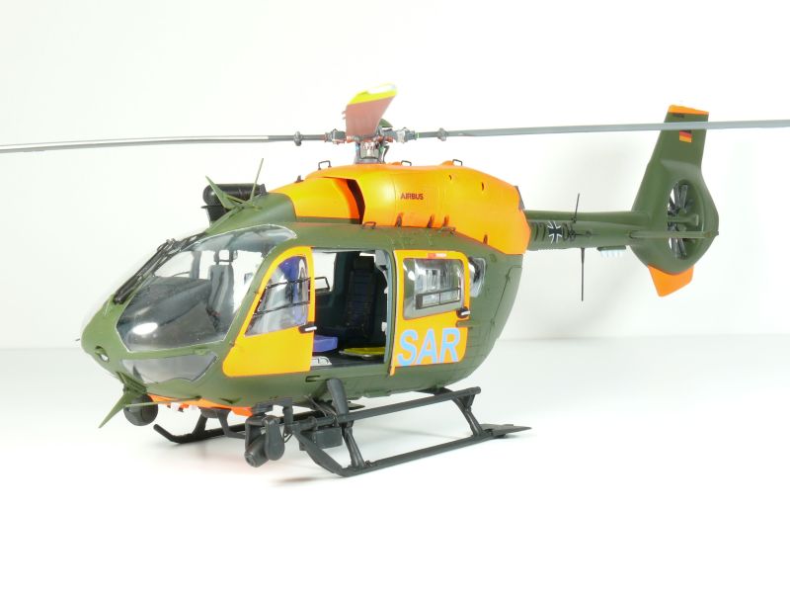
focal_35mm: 54
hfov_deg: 35.5
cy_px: 296
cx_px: 395
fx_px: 1232
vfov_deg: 27.0
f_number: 11
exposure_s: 1/5
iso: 100
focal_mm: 11.5
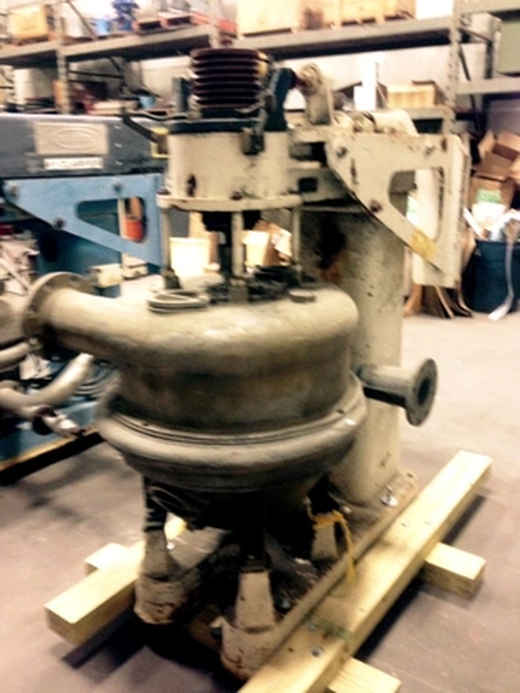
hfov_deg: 42.9
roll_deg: -1.0
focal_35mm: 33
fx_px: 661
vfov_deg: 55.4
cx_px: 260
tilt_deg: -14.2
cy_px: 346
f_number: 2.4
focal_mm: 4.12
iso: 200
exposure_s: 1/20
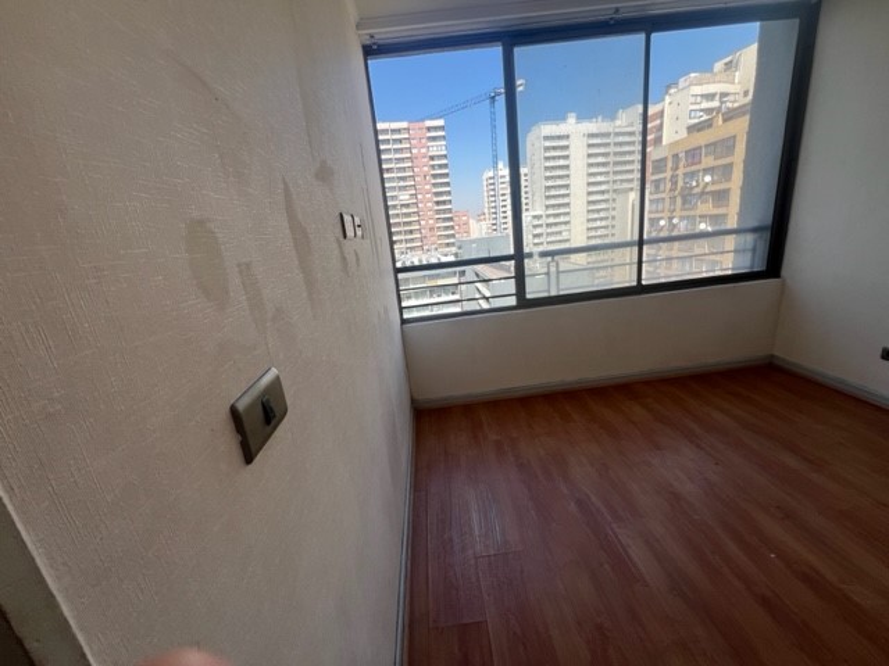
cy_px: 333
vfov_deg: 89.9
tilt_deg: -16.2
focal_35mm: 13
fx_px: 334
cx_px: 444
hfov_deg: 106.2
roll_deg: +6.7
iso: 32
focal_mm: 1.57
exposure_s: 1/467
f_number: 1.8
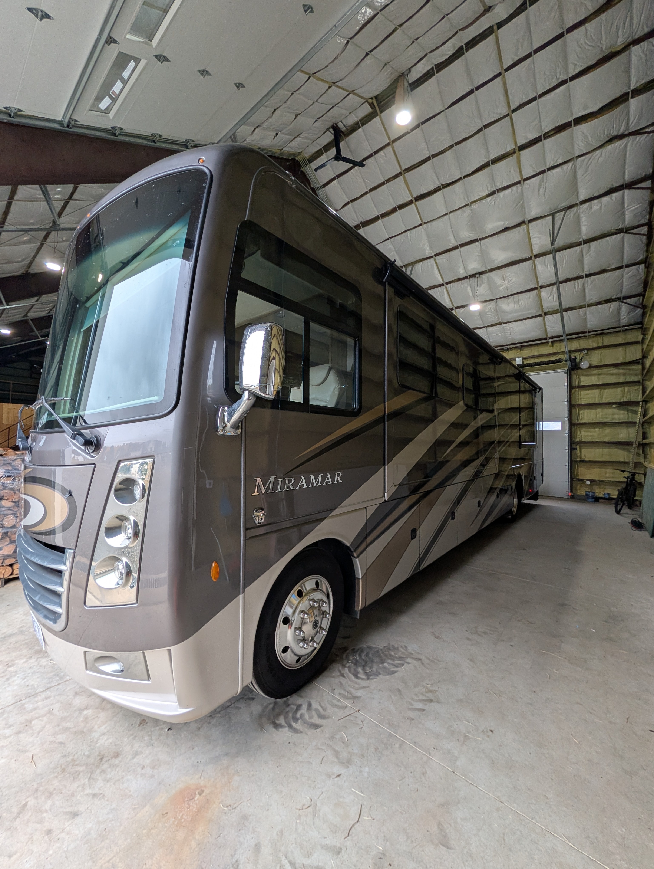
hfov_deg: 94.6
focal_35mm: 12
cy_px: 434
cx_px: 327
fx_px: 302
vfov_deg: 110.5
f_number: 1.7
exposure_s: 1/120
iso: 68
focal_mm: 2.02
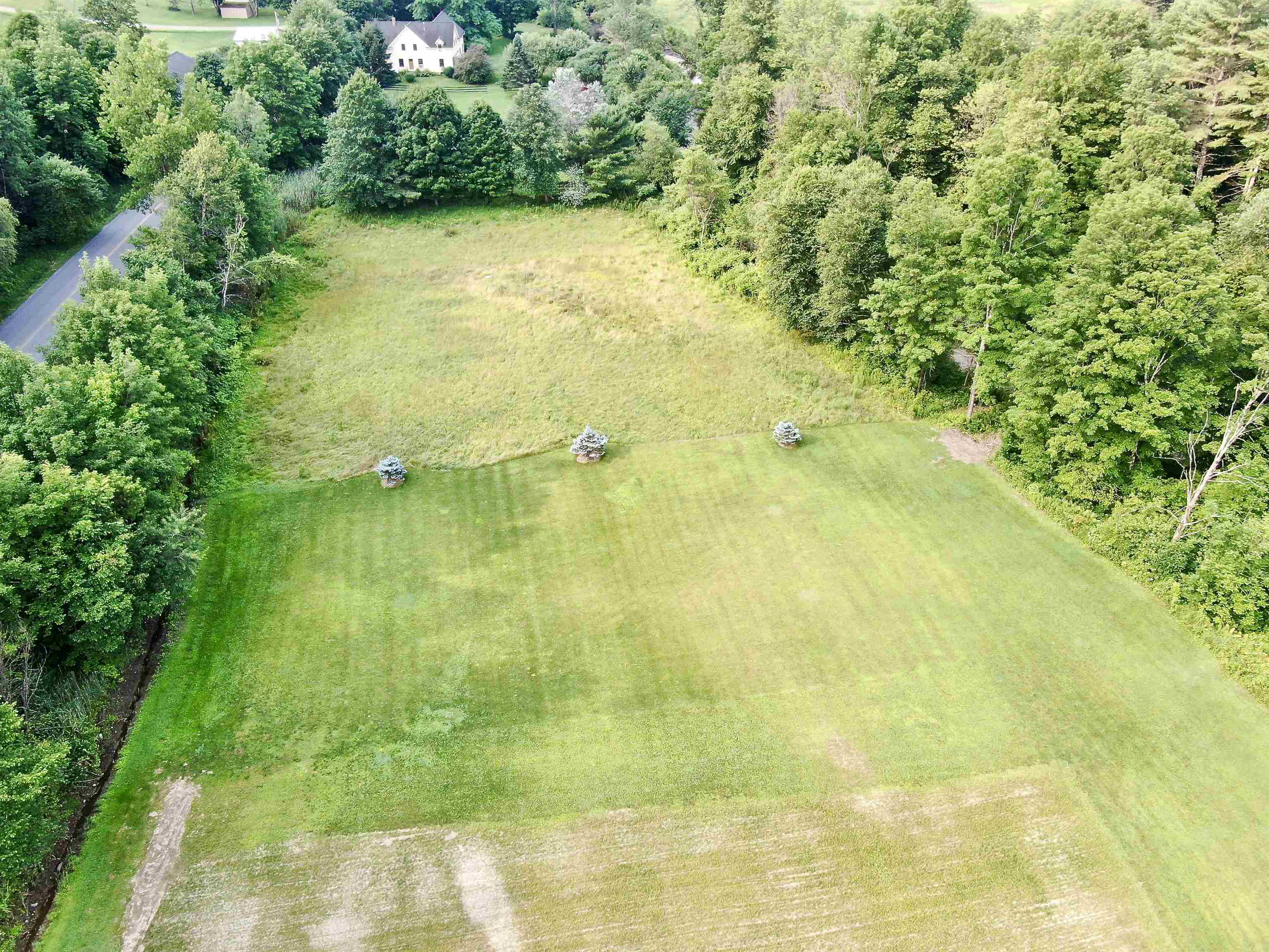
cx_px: 634
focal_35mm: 29
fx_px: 1063
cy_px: 476
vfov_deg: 48.2
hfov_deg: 61.7
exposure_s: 1/120
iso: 100
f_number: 3
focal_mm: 5.11
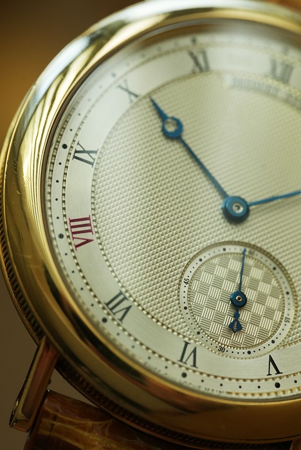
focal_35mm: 105
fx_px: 1315
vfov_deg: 19.4
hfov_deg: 13.1
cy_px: 225
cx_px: 150
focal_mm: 105
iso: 2000
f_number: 5.6
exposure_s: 1/250
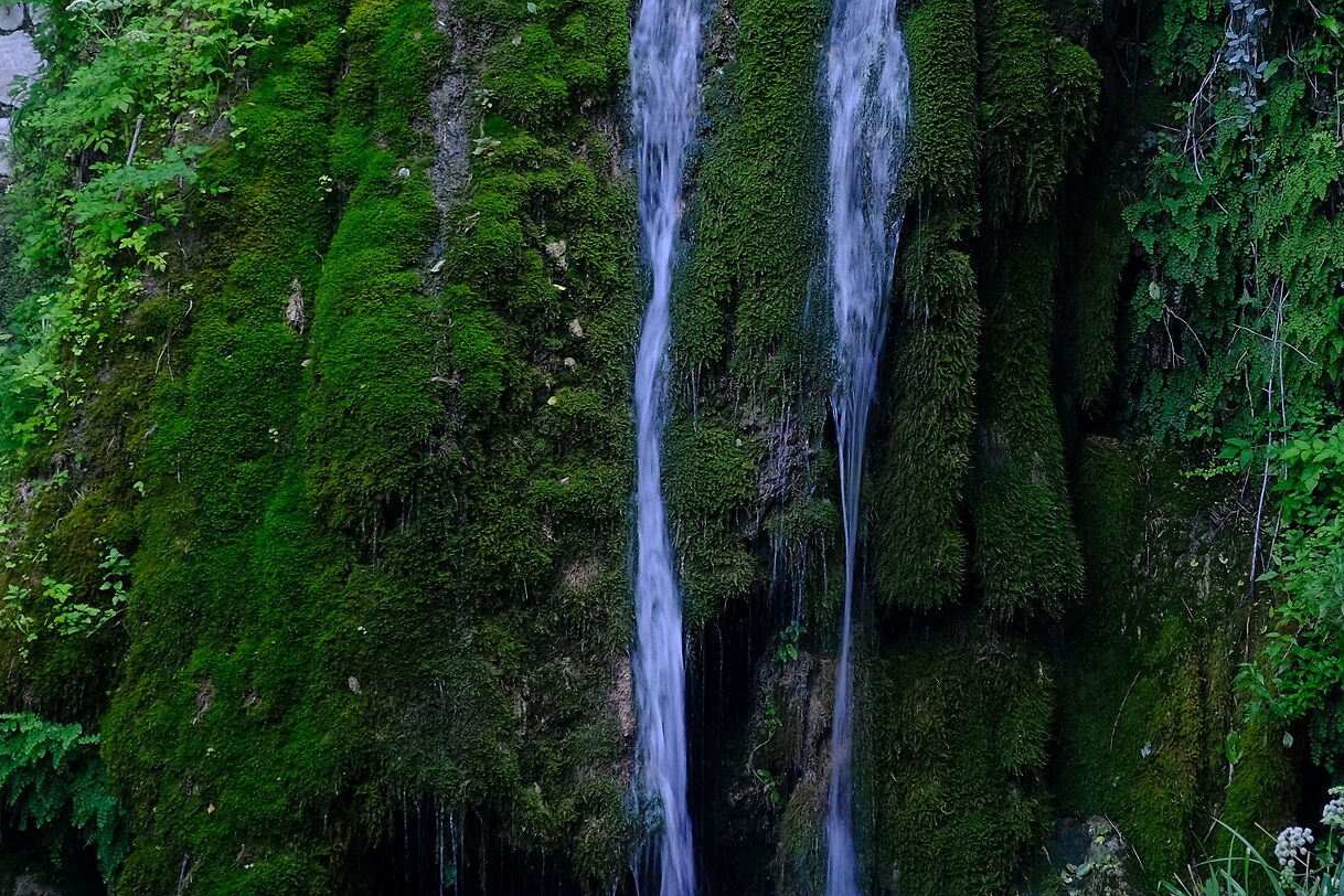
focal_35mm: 132
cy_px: 308
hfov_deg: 15.5
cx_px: 863
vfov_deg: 10.4
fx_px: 4928
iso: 160
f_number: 4
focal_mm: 44.4
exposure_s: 1/15
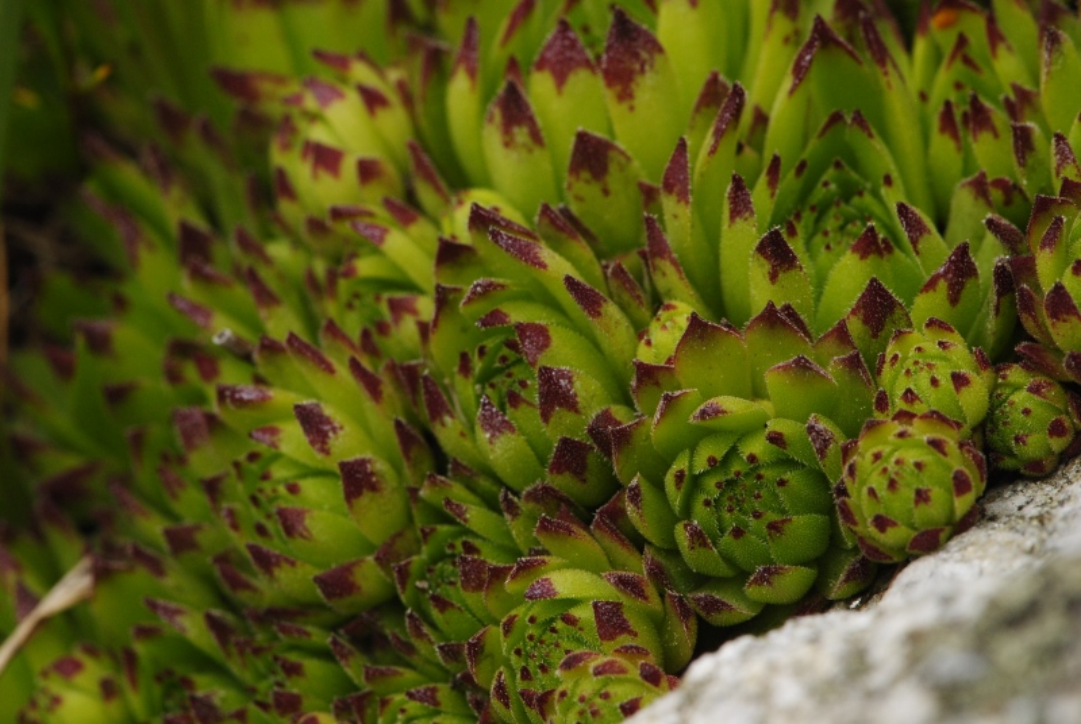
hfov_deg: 16.0
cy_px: 362
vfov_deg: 10.8
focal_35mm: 128
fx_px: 3834
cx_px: 540
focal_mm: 85
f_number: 14
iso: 400
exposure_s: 1/250
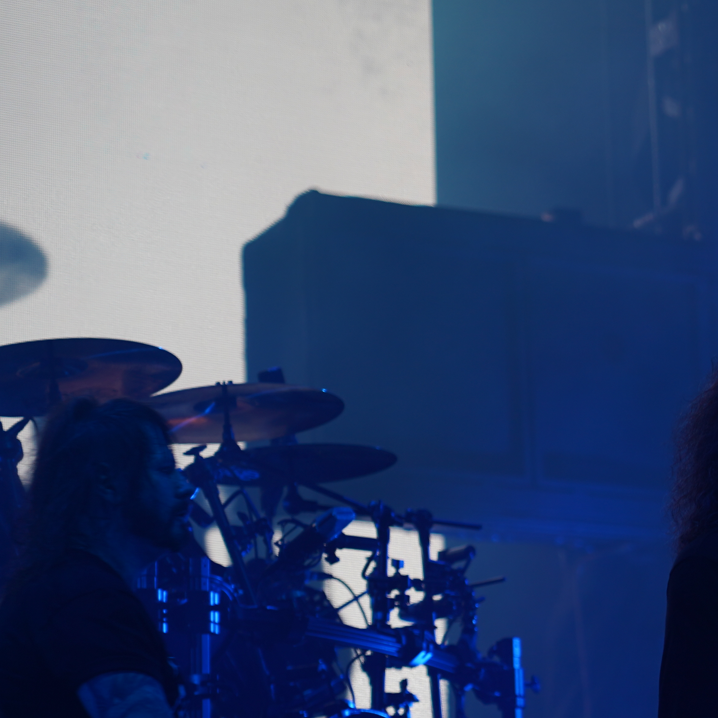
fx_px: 5350
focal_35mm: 228
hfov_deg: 7.6
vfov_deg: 7.7
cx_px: 897
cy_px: 600
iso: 160
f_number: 4
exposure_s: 1/125
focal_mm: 105
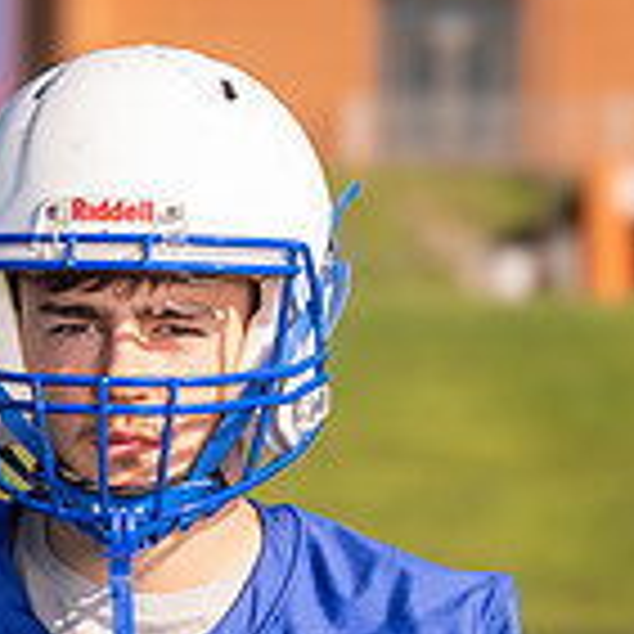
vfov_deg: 3.8
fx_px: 9573
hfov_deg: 3.8
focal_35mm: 462
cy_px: 868
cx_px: 117
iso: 100
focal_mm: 170
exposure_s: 1/250
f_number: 8
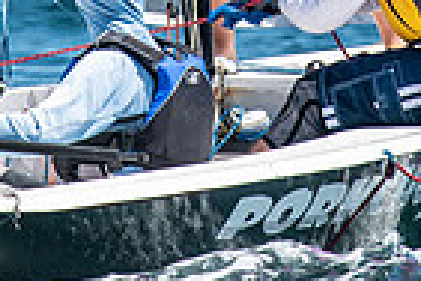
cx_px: 137
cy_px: -208
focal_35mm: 1857
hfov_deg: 1.1
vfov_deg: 0.7
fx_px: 21715
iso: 320
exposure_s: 1/2000
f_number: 5.6
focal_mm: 300
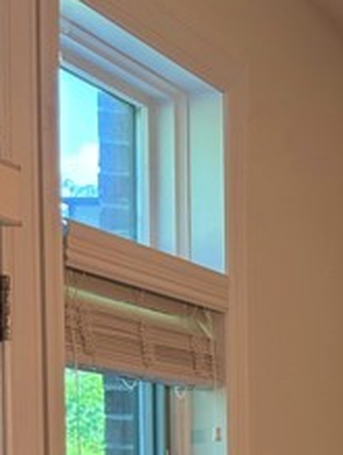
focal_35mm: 112
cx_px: 911
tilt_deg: -4.1
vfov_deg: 16.6
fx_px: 1475
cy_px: 580
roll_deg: -0.5
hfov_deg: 10.6
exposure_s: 1/120
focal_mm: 6.76
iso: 125
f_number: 1.78
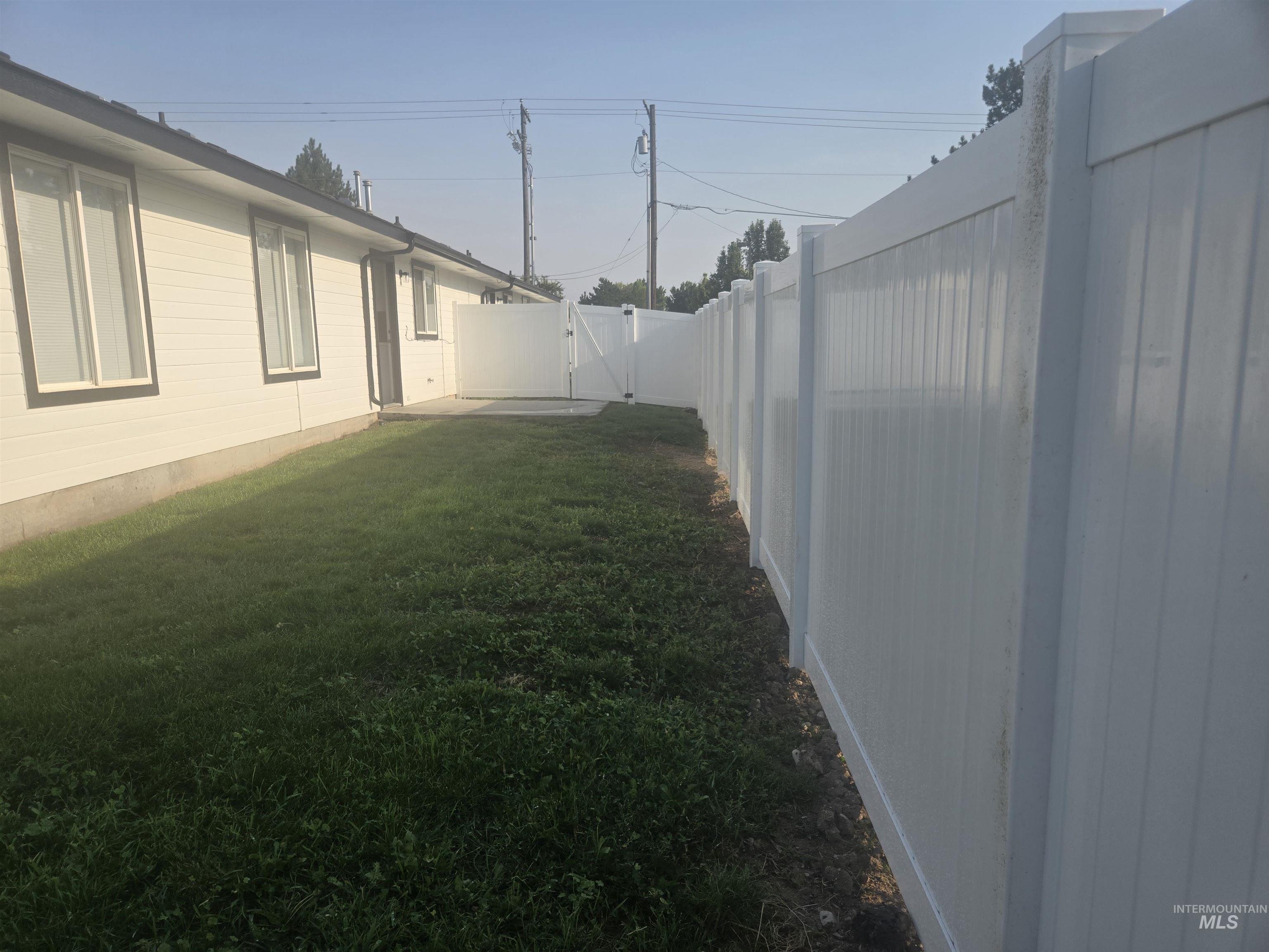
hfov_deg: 73.9
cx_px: 634
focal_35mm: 23
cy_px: 476
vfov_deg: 58.9
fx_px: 843
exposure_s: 1/2921
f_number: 1.8
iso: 50
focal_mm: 5.4
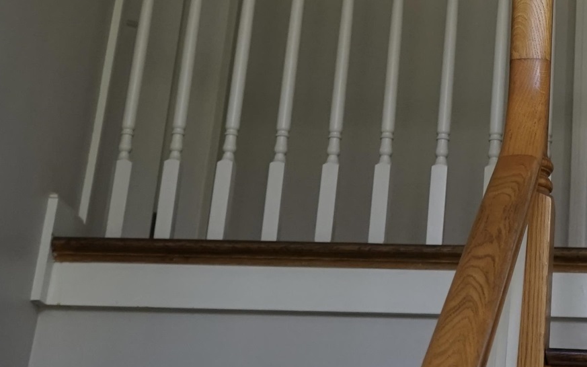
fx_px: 1664
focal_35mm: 104
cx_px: 586
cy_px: -183
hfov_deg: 19.4
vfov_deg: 12.0
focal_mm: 29
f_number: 4
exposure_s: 1/160
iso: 800
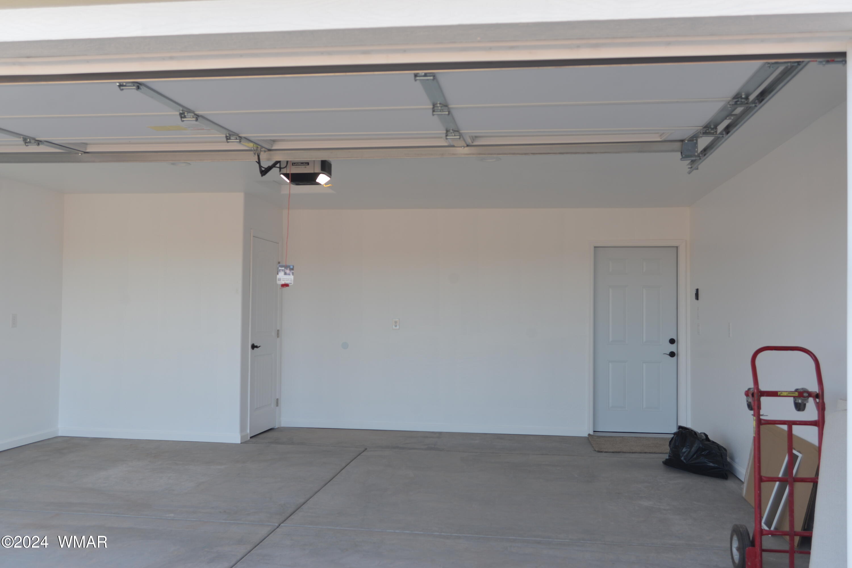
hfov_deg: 58.7
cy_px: 284
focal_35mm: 32
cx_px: 426
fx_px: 757
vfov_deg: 41.1
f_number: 5.6
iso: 200
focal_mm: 32
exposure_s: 1/125
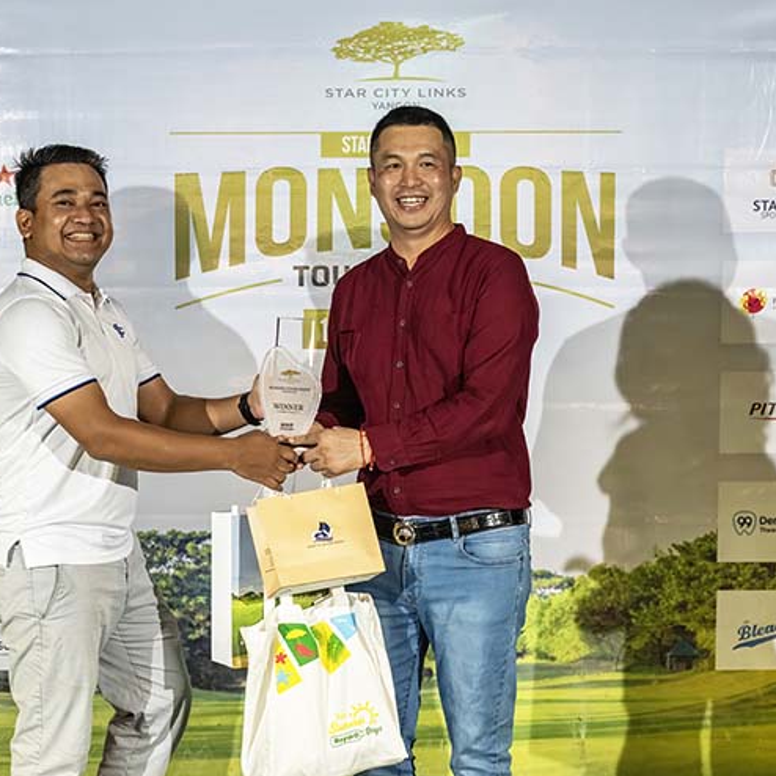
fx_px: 1801
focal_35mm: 71
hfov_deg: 24.3
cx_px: 303
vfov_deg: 24.2
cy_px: 500
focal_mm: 43
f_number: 5
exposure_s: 1/200
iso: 2000
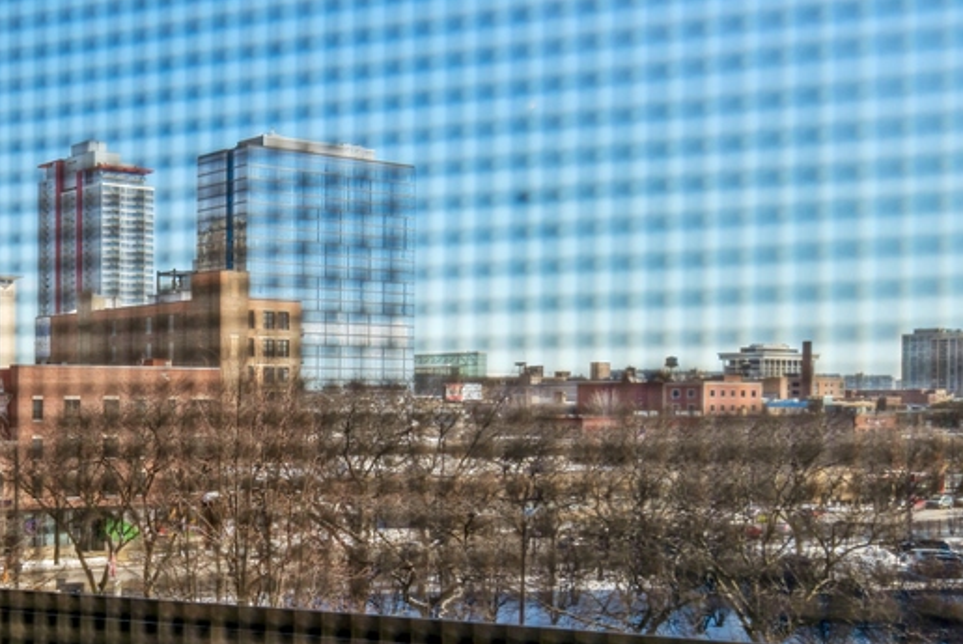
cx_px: -121
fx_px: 1258
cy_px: 161
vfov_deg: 28.3
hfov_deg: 35.2
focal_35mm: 47
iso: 100
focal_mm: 15
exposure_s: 1/50
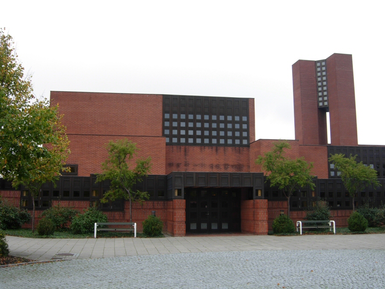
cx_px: 192
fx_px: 400
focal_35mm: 36
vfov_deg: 39.7
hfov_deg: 51.4
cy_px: 144
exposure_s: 1/80.6
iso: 50
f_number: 3.4
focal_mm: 7.5
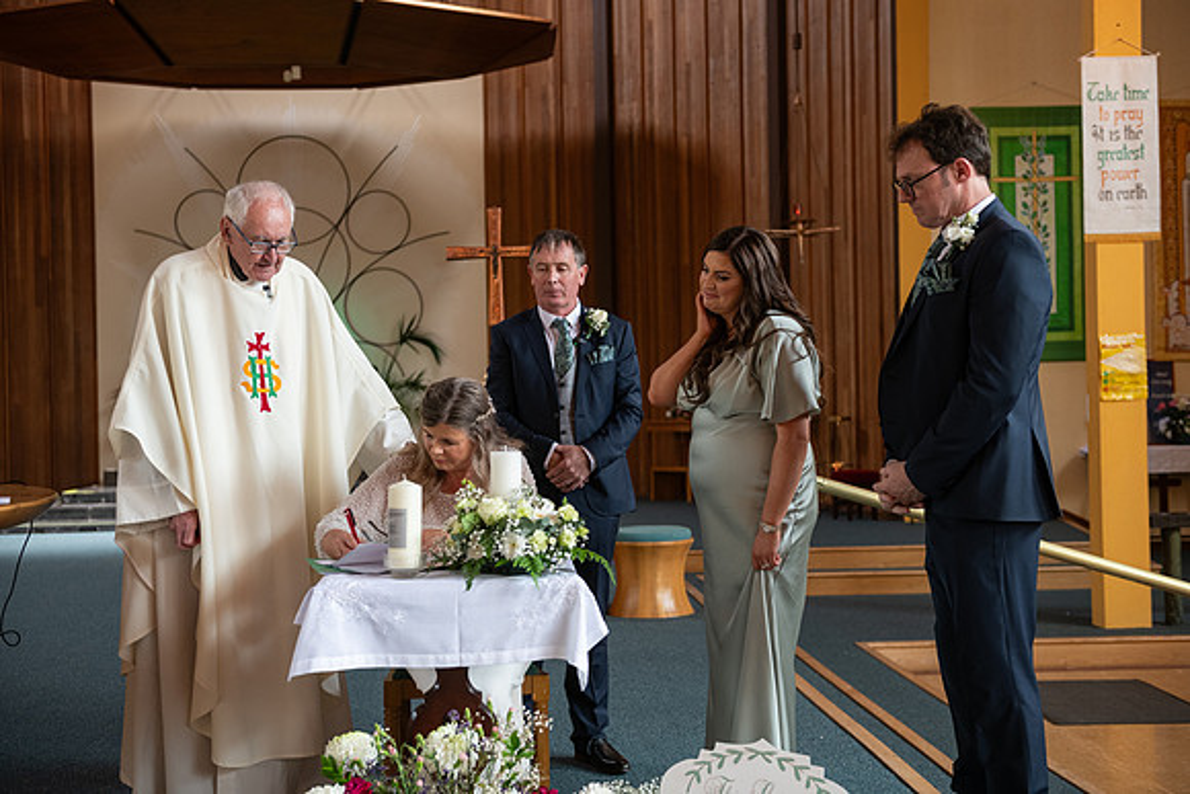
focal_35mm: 48
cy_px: 397
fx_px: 1587
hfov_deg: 41.1
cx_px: 595
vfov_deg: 28.1
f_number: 3.5
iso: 640
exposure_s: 1/160
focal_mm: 48
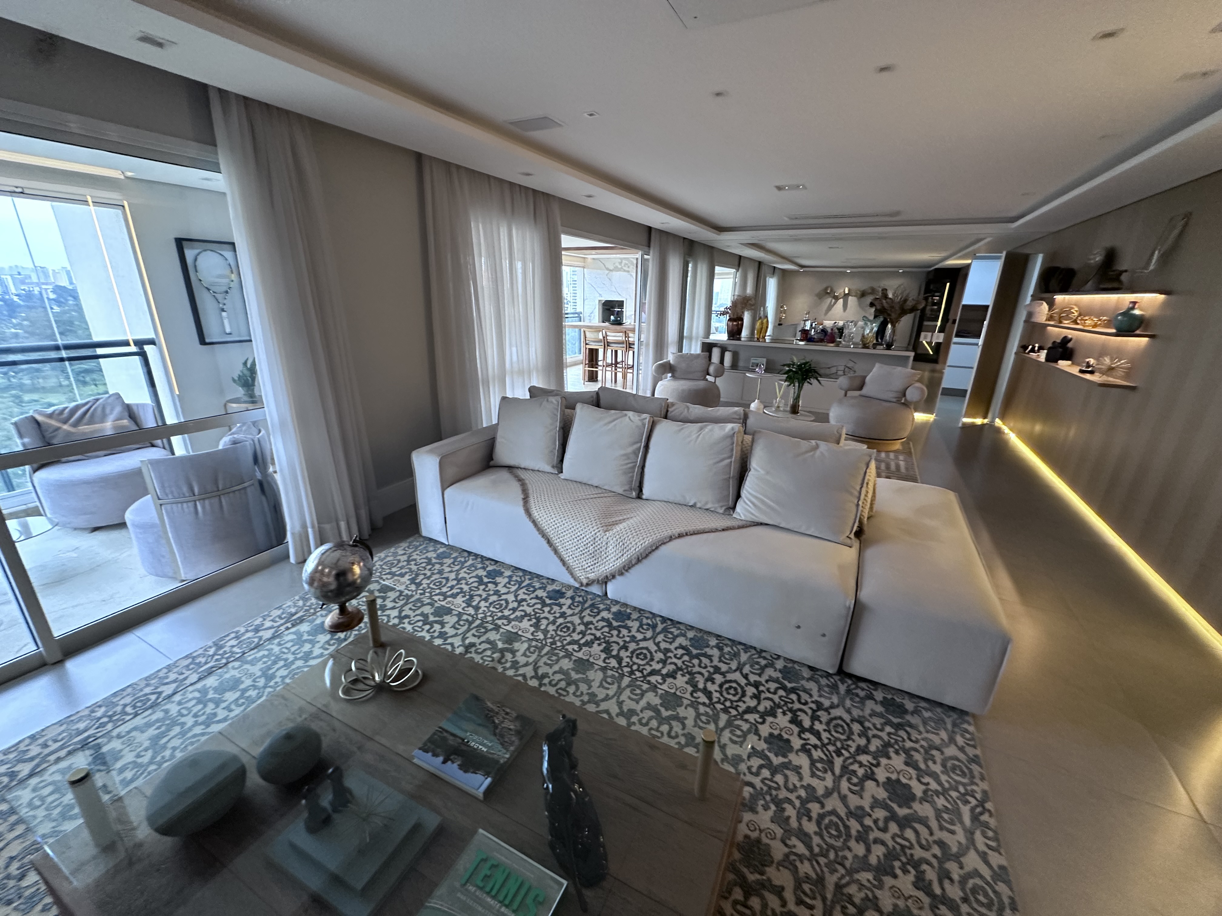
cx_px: 611
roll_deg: -1.4
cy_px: 458
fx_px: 494
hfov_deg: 102.1
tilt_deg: -18.4
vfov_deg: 85.7
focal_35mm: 14
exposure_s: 1/120
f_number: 2.2
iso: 320
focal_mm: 2.22
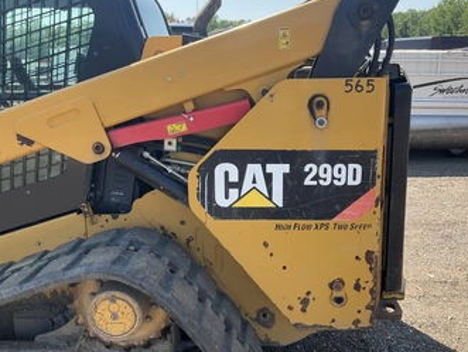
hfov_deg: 52.3
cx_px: 273
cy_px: 172
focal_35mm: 35
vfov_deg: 40.8
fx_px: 474
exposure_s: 1/562
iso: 25
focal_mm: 3
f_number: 1.8
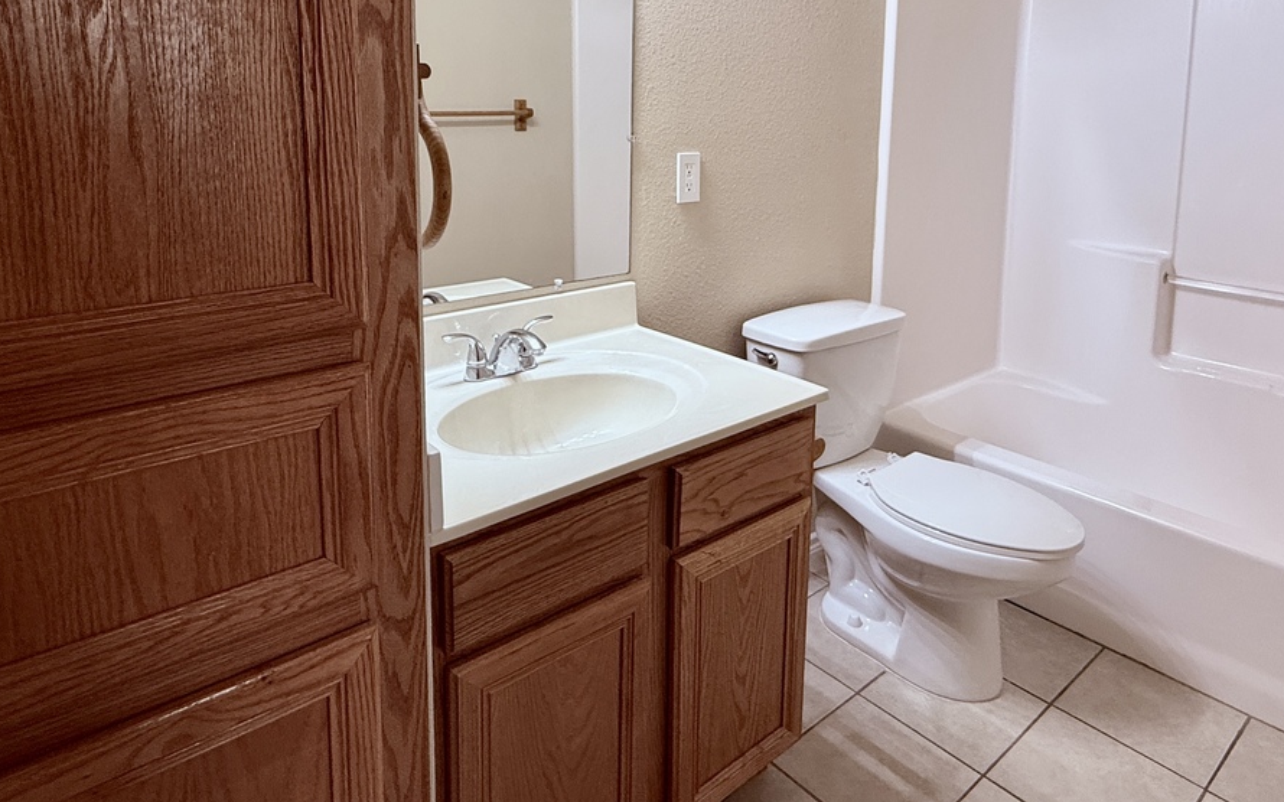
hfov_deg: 74.8
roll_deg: -1.2
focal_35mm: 24
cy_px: 216
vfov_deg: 49.3
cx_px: 659
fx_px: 840
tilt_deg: -7.8
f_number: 2.2
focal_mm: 2.22
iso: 160
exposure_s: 1/60
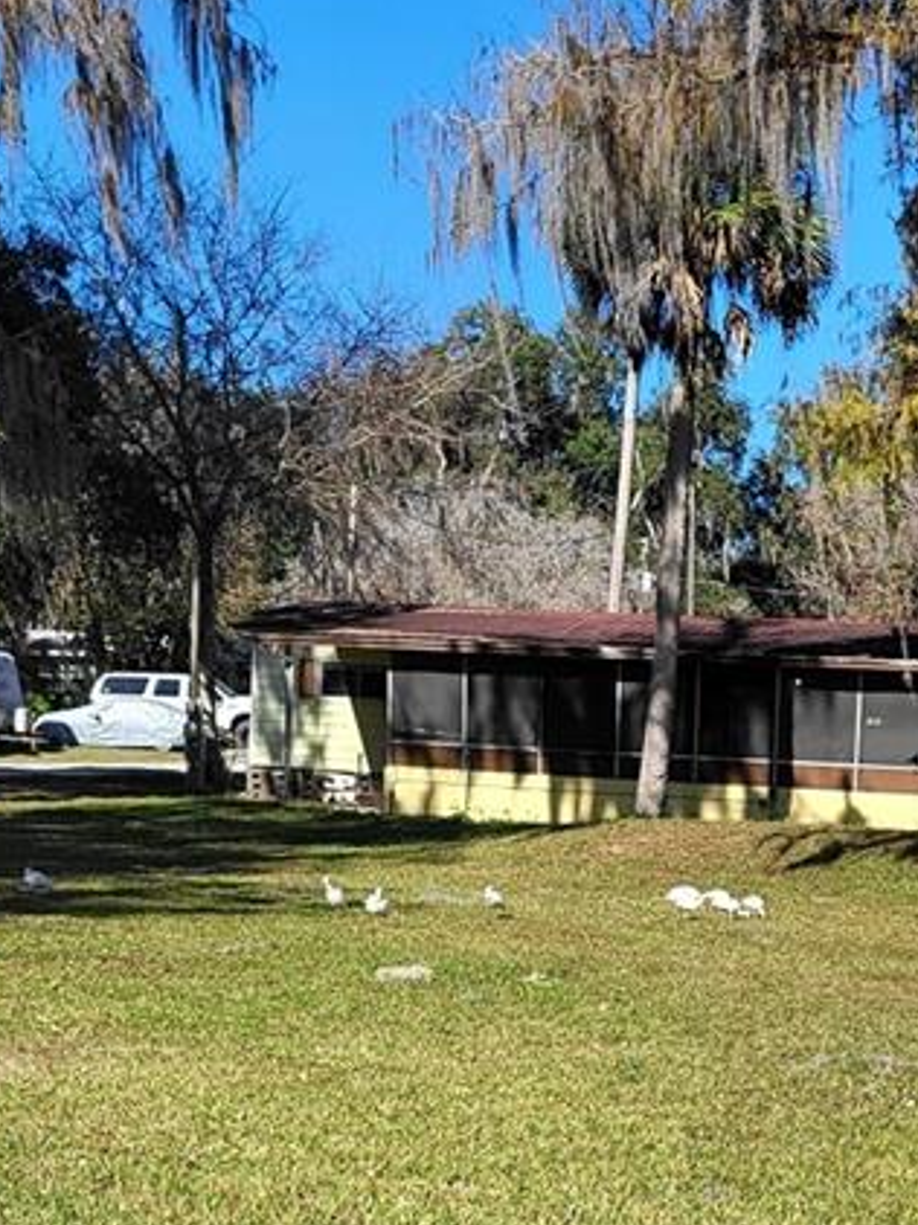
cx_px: 523
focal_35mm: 74
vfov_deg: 25.3
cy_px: 1170
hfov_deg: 19.9
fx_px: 2619
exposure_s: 1/2204
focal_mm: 5.4
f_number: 1.8
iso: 40
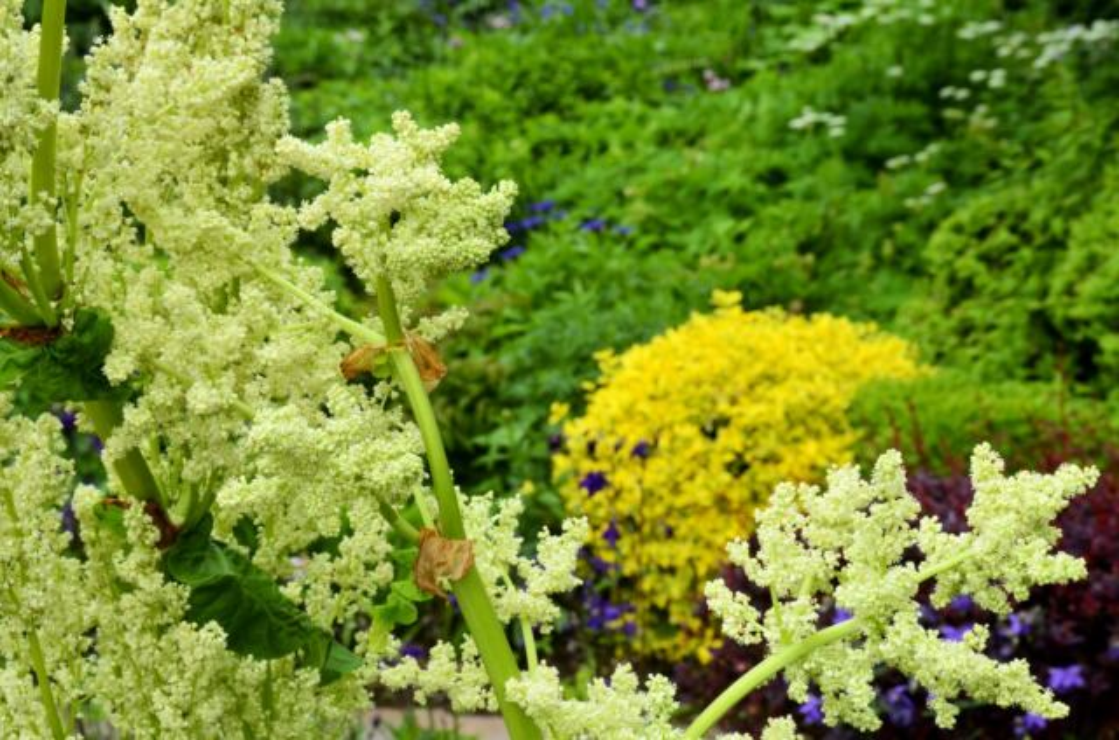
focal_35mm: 90
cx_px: 560
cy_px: 370
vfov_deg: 15.1
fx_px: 2790
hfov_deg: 22.7
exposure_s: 1/60
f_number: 16
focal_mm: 60
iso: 200
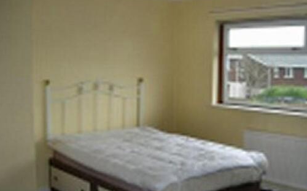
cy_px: 120
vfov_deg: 27.3
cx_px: 175
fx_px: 393
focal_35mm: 47
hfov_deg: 42.6
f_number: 2.8
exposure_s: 1/62.1
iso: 79
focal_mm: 7.8
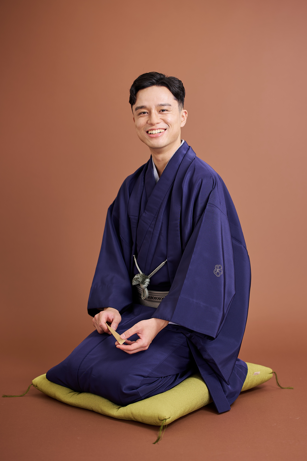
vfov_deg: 39.6
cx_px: 154
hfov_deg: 27.0
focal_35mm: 50
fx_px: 640
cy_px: 230
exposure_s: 1/125
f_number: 1.8
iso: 32
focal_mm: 50
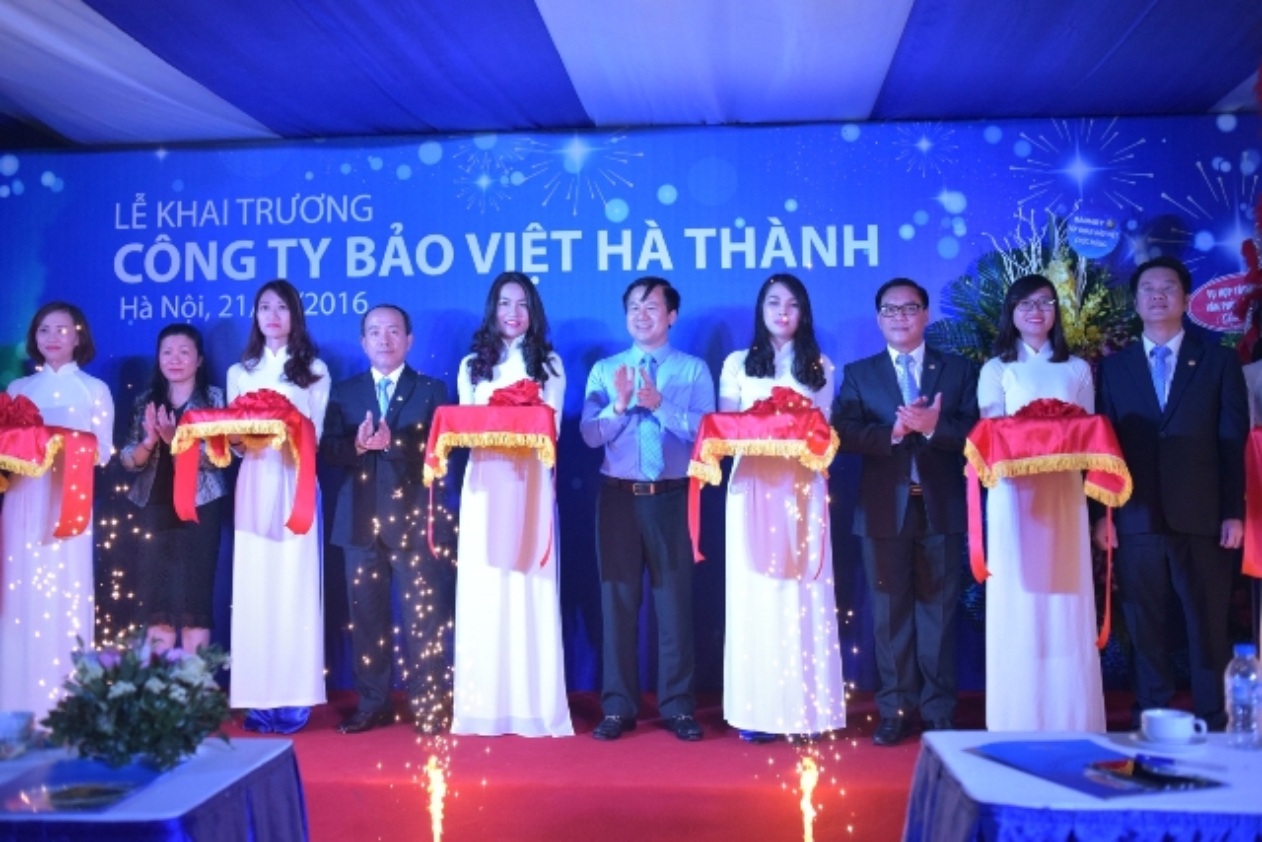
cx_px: 631
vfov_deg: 37.9
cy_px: 421
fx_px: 1227
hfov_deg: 54.4
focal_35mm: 35
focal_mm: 35
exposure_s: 1/2000
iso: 5600
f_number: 4
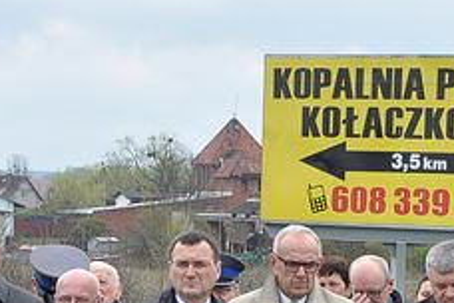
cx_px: 400
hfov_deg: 11.4
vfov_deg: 7.5
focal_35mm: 179
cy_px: 459
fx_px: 2257
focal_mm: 32
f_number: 9
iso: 320
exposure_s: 1/320
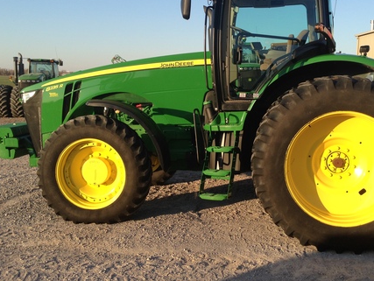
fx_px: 454
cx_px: 216
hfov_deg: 44.6
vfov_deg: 34.4
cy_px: 123
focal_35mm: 42
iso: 50
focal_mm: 4.13
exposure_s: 1/645
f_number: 2.4
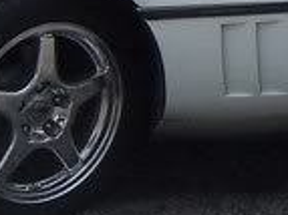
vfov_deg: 5.7
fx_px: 2145
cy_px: -64
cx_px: 358
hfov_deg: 7.6
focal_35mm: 258
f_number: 4.8
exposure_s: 1/350
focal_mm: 6
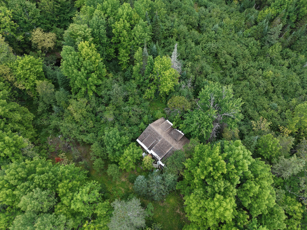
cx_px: 154
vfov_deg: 56.8
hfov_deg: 71.6
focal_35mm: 24
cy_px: 115
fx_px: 213
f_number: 1.8
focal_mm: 8.67
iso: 100
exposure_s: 1/640
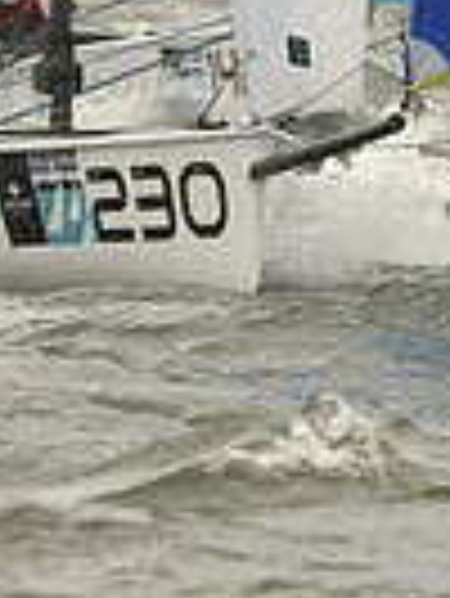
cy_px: -164
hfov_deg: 1.2
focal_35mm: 1254
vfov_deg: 1.6
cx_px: 418
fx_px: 21701
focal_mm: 300
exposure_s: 1/1250
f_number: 7.1
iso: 320
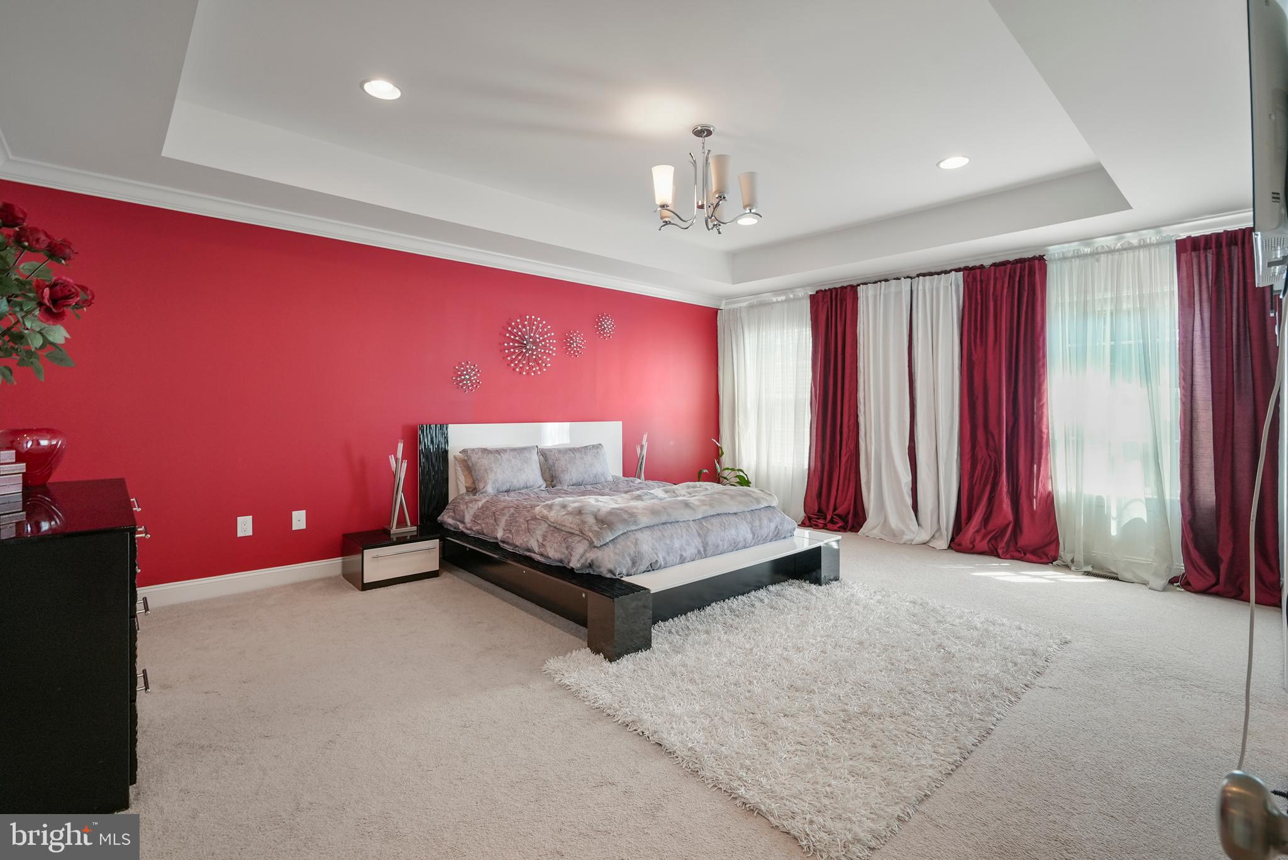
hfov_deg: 96.7
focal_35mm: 16
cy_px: 430
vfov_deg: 73.8
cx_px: 644
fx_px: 573
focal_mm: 16
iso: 800
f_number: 10
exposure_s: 1/4
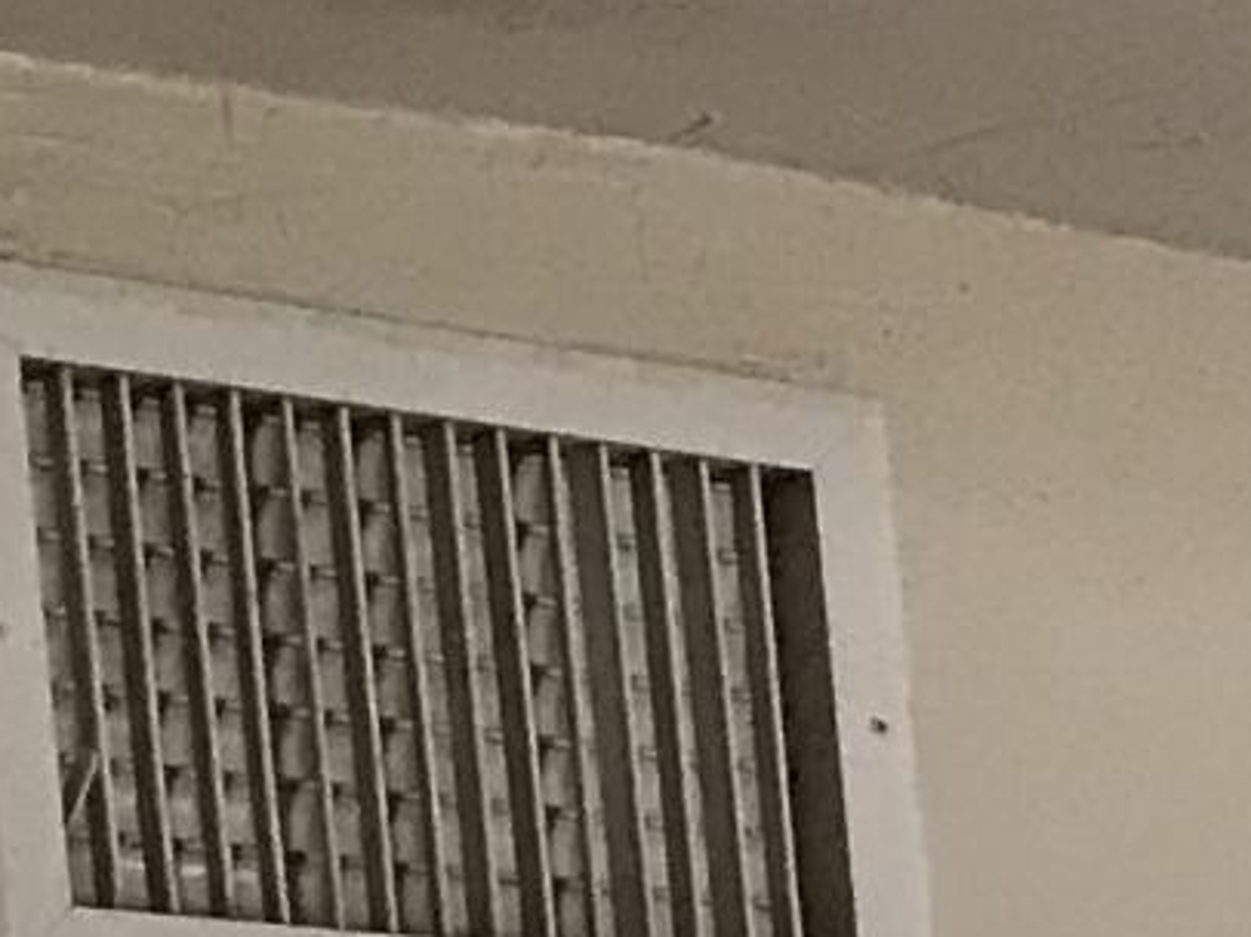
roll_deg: +3.5
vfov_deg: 6.6
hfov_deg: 7.7
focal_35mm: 207
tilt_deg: -4.8
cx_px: 4292
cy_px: 2663
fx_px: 7476
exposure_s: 1/30
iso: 25
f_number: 1.8
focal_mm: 3.99
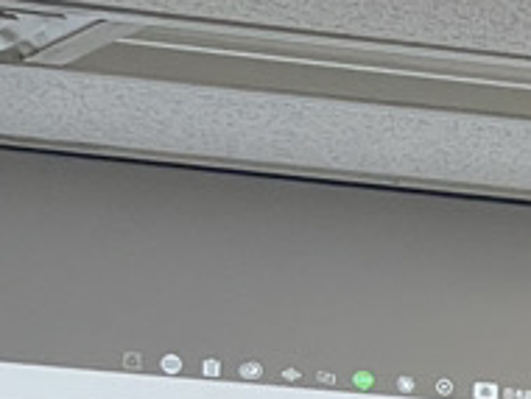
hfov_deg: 4.9
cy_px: 1180
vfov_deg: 3.6
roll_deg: -1.8
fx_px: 6205
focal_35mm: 404
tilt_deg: -0.5
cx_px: 492
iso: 100
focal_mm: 7.5
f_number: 2.2
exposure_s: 1/120
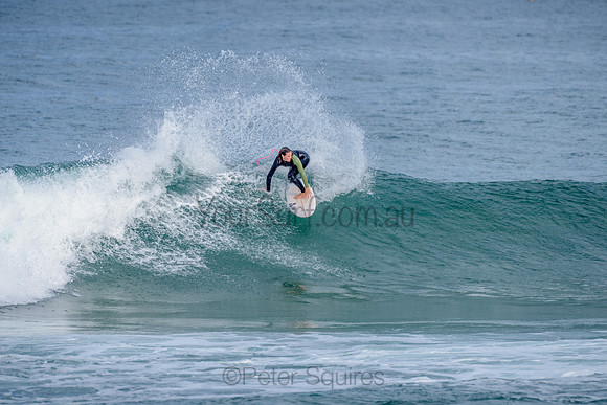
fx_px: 10322
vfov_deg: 2.2
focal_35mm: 612
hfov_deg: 3.4
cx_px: 304
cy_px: 202
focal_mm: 500
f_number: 5.6
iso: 200
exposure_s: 1/1250
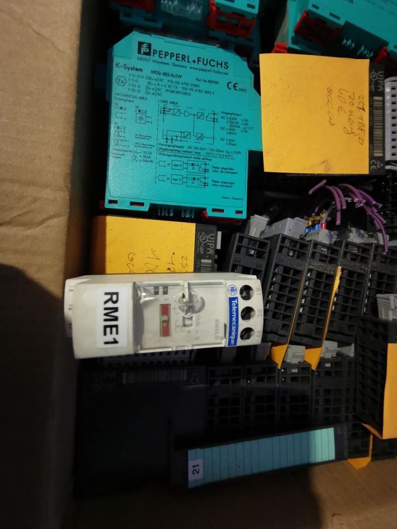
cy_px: 264
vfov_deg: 94.5
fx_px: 245
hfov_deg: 78.1
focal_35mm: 16
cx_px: 198
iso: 1250
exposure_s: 1/16.7
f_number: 2.2
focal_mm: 2.35
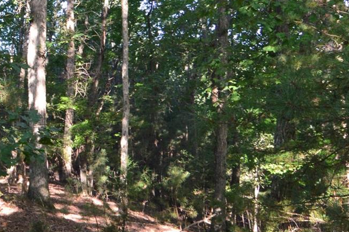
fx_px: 500
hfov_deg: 32.9
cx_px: -50
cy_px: 108
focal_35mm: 52
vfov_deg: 26.2
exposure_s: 1/60
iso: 720
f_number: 8
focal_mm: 11
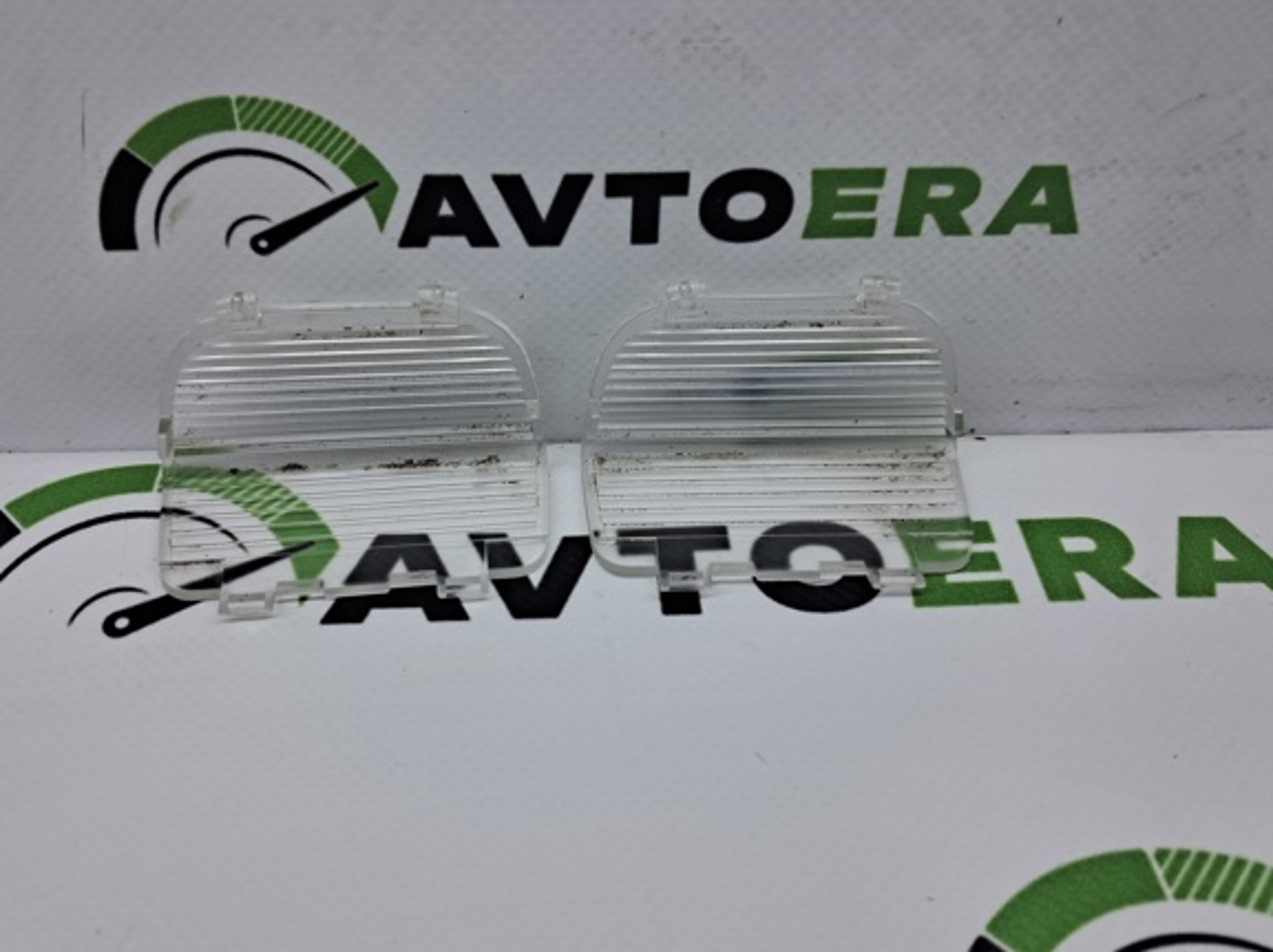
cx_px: 577
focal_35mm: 30
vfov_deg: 46.7
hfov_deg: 59.9
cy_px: 454
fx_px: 1102
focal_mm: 4
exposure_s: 1/100
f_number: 1.8
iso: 50
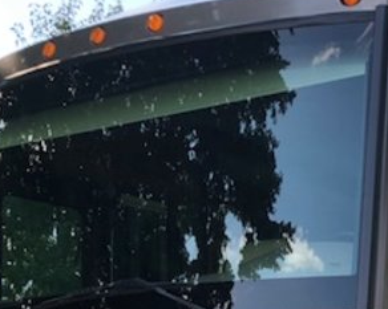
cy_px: 359
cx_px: 492
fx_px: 860
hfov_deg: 22.9
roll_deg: +1.1
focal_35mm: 75
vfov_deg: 19.4
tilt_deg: +0.7
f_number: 1.8
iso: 20
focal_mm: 3.99
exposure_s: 1/281
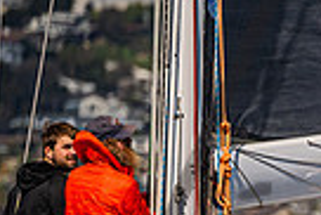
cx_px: 642
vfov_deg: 1.0
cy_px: 280
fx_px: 11782
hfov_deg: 1.6
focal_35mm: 1320
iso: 400
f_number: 5.6
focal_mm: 310
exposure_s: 1/5000
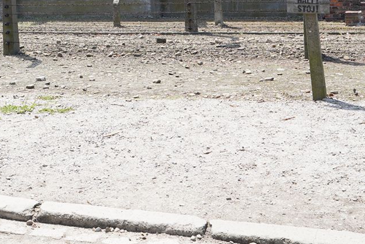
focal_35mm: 75
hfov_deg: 26.1
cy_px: -95
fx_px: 761
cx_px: 34
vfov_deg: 16.9
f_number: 7.1
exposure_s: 1/100
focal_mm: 24
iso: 100
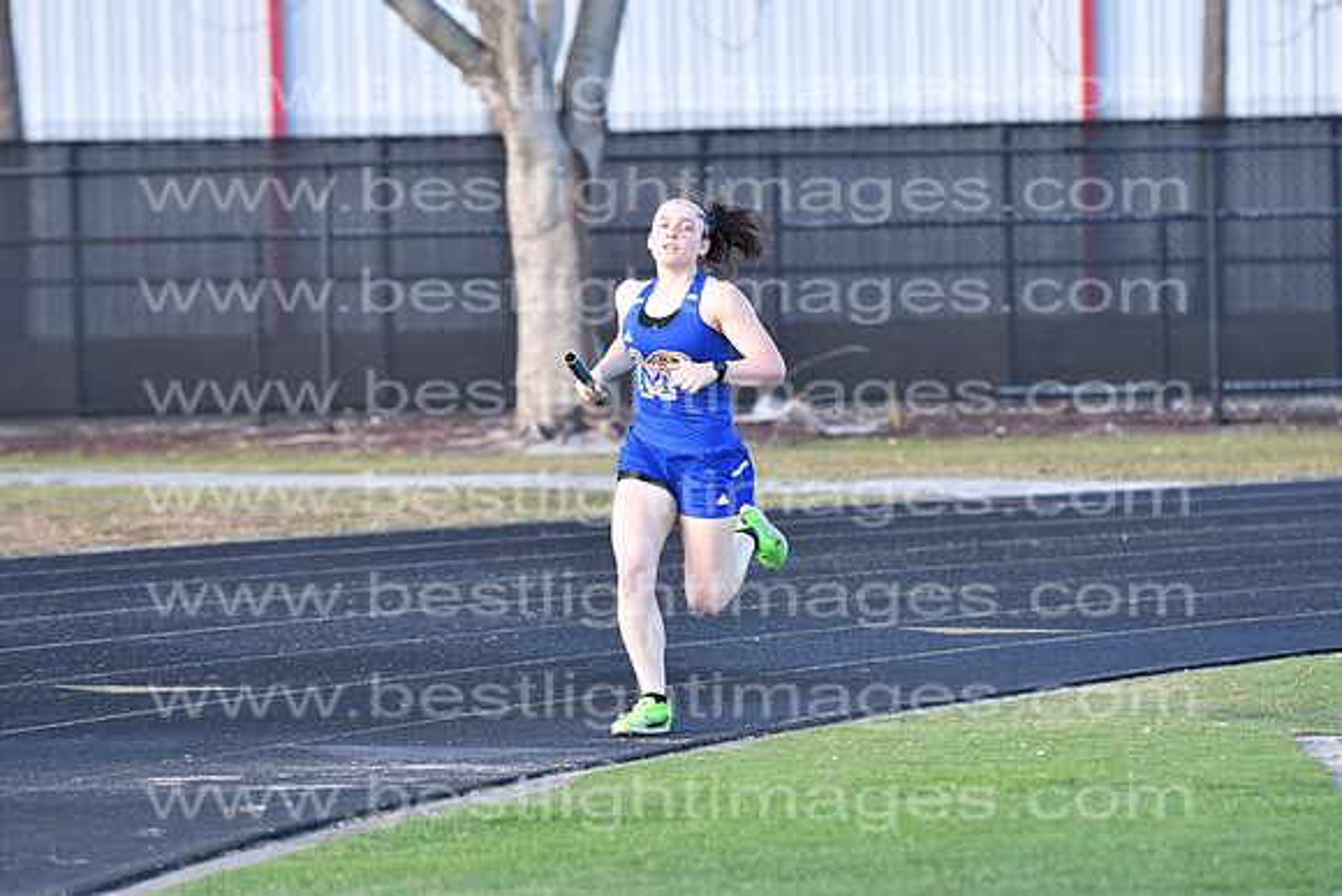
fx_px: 8948
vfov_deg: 5.7
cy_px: 448
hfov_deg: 8.6
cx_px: 671
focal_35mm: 240
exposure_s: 1/800
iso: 500
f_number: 4
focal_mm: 160
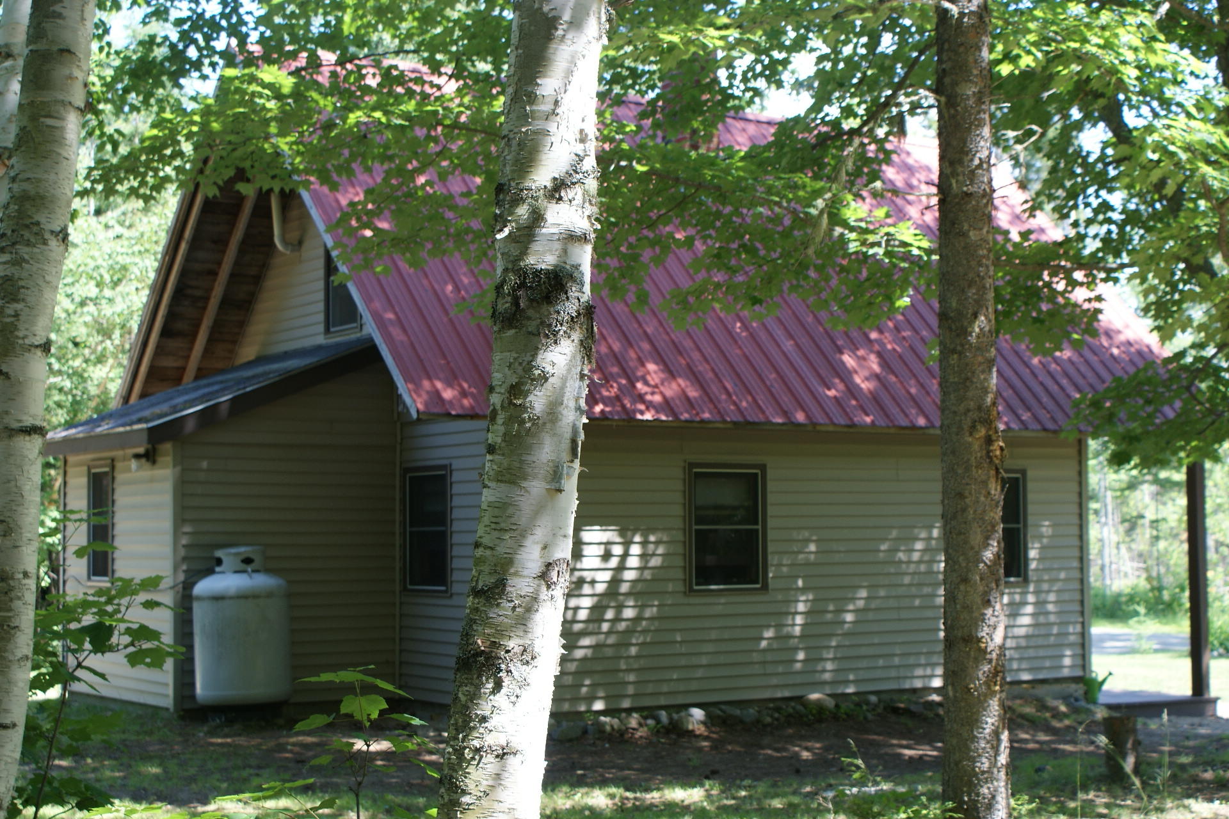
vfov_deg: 25.8
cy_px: 410
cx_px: 614
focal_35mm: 52
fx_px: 1792
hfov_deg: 37.9
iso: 125
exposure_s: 1/60
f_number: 5.6
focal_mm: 35
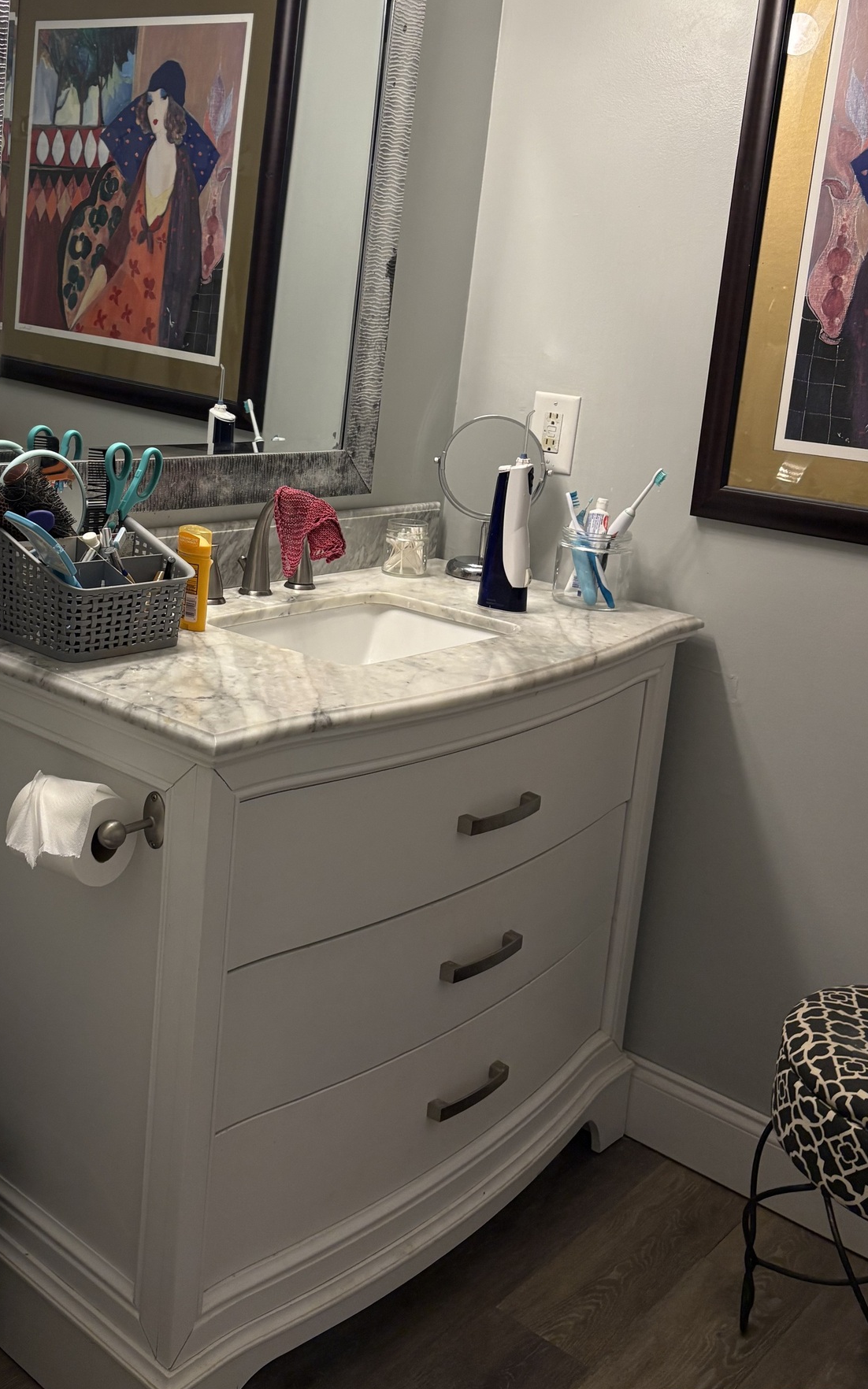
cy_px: 539
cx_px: 253
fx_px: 1363
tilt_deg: -10.2
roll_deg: -4.4
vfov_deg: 53.5
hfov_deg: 34.8
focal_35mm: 36
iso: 125
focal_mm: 5.96
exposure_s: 1/60
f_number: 1.6
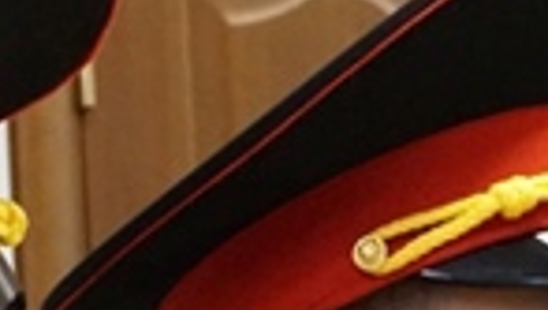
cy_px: 781
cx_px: 186
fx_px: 2792
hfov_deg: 11.2
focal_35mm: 192
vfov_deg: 6.0
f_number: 4
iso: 6400
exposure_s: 1/160
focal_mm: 24
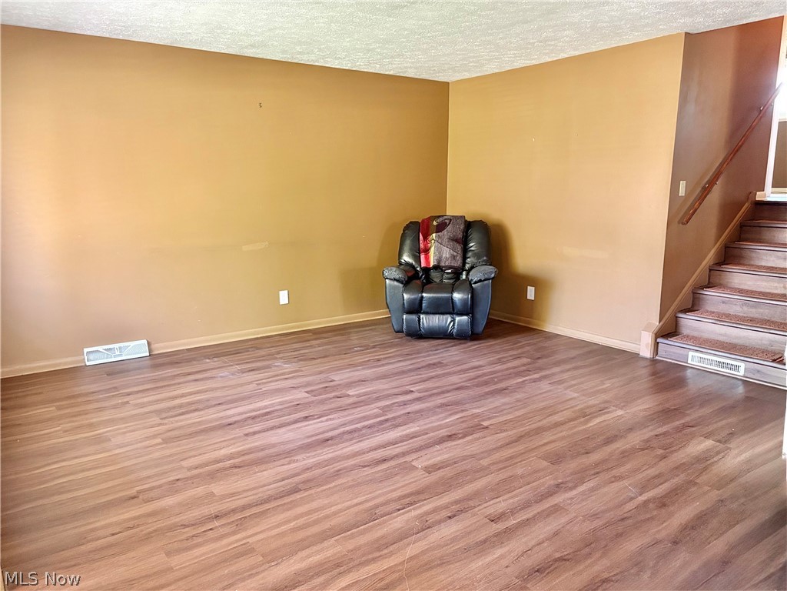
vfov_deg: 53.1
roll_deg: +0.9
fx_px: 591
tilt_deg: -10.4
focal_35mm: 26
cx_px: 394
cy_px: 296
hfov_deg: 67.3
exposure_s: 1/40
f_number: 1.6
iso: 400
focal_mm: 5.96
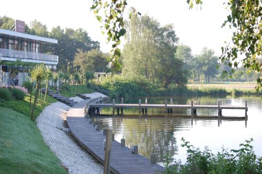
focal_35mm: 82
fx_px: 600
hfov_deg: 24.6
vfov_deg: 16.5
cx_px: 131
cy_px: 87
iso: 200
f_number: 6.3
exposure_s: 1/160
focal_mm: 55
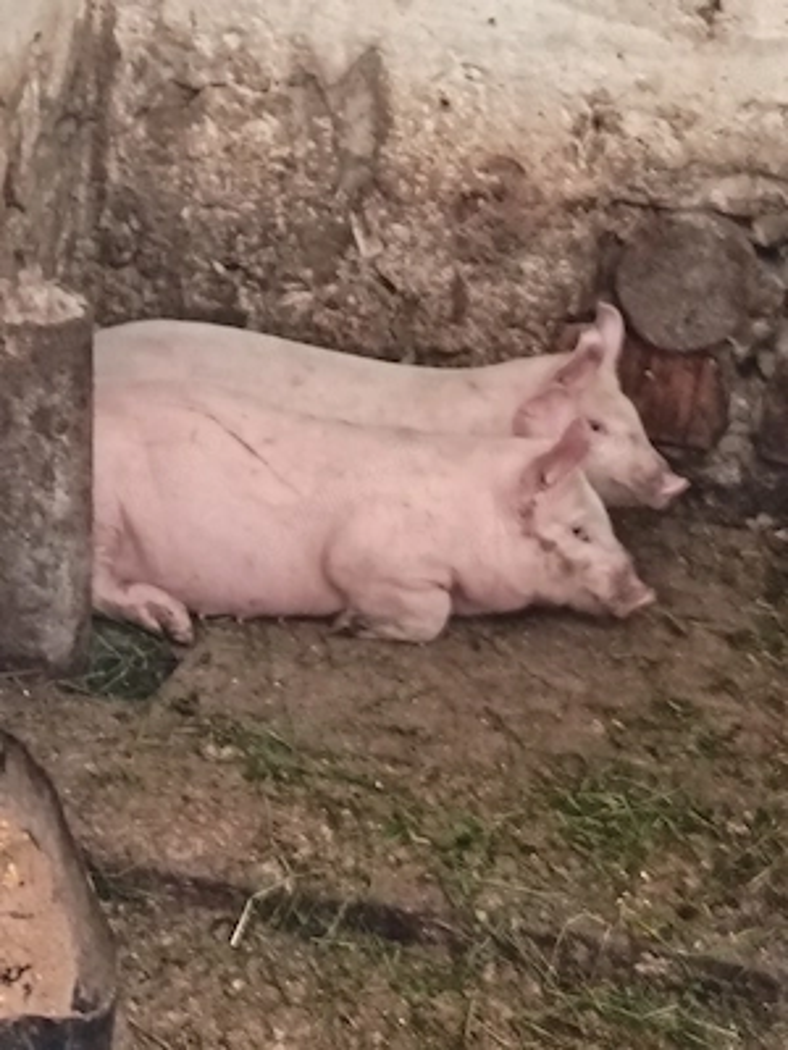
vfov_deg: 26.7
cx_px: 394
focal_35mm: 73
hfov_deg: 20.2
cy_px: 525
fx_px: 2216
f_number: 1.75
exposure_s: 1/25.1
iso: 4135
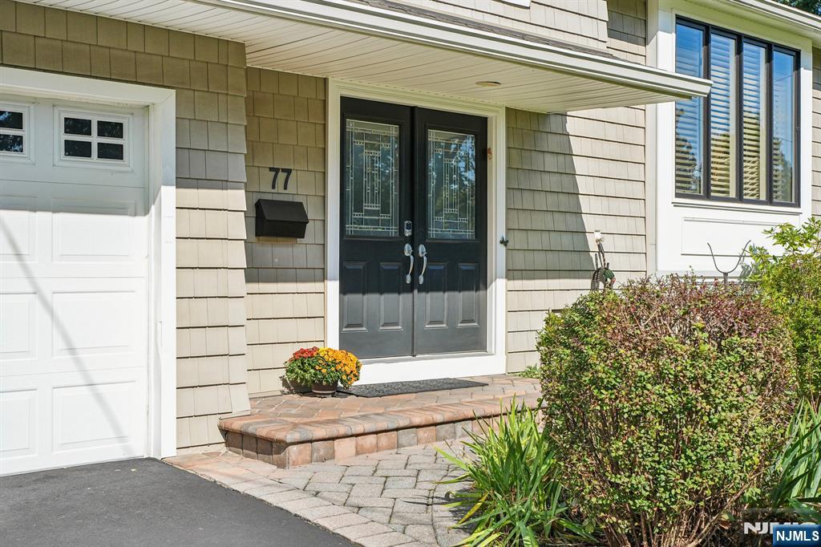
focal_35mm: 42
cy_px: 274
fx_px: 957
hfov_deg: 46.4
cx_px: 410
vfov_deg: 31.9
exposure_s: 1/1600
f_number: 5.6
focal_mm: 28
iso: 400
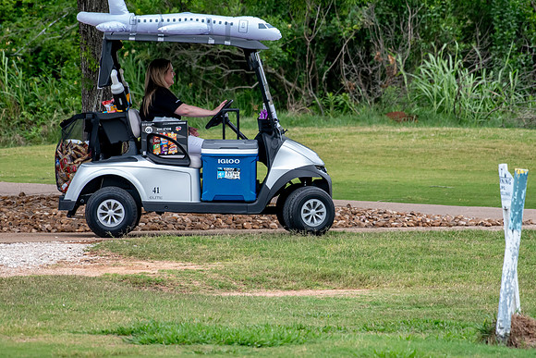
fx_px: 9382
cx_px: 268
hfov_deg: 3.3
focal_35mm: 630
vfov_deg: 2.2
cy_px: 179
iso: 1400
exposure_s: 1/2000
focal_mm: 420
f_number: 5.6
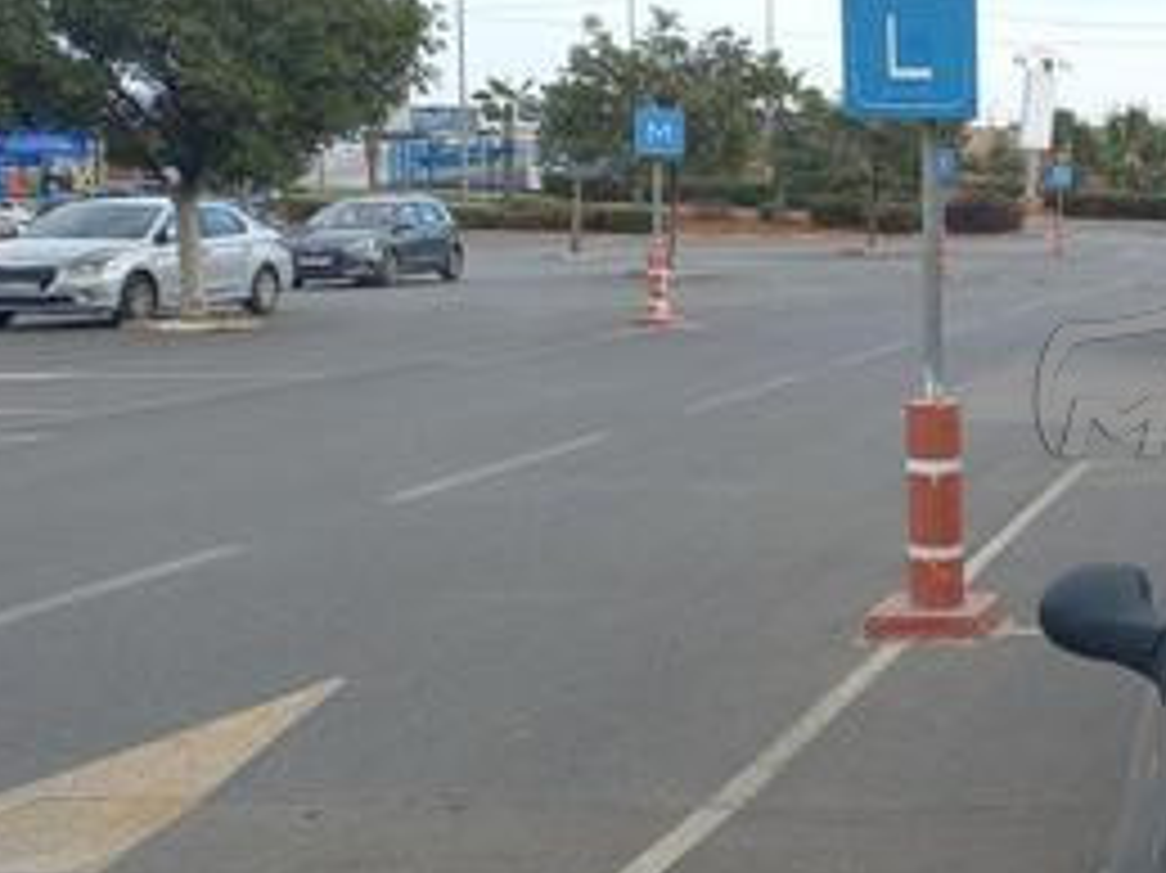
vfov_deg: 23.2
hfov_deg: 26.9
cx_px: 1432
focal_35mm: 63
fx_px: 2121
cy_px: 367
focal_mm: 4.6
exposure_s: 1/318
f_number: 1.8
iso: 25
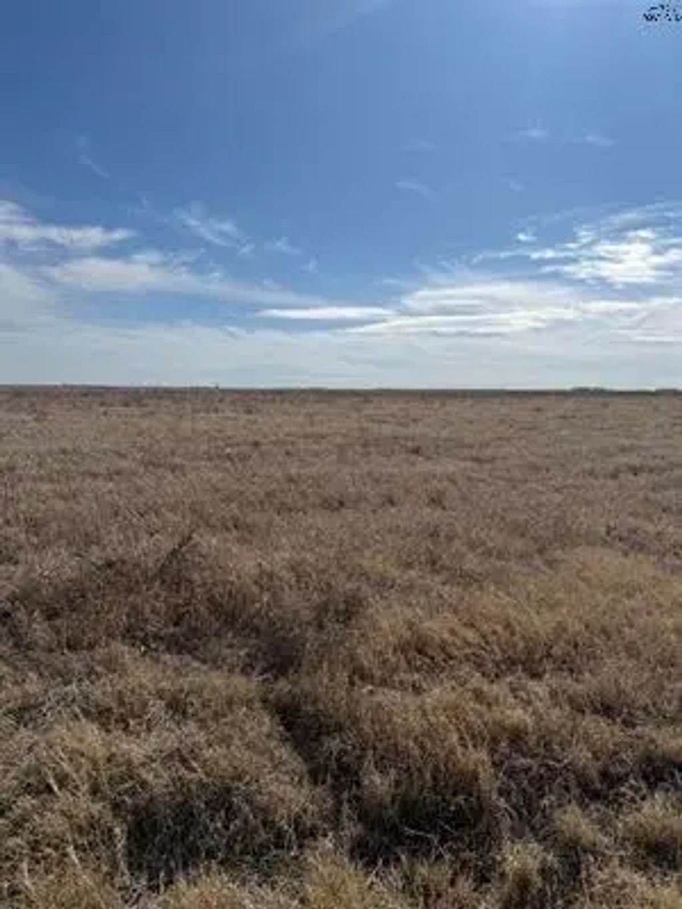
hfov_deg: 56.8
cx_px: 341
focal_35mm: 24
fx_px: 630
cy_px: 454
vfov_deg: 71.6
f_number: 1.78
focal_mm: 6.76
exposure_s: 1/11905
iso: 80
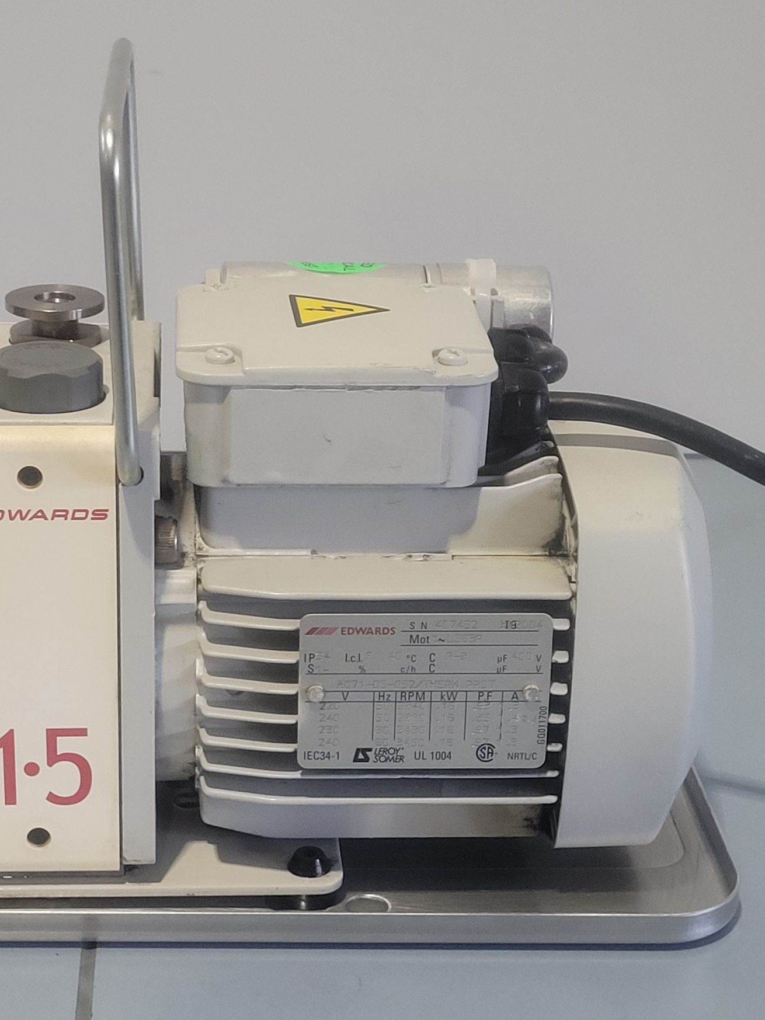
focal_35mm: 36
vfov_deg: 51.3
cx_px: 231
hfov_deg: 39.0
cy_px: 527
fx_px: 1061
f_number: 1.8
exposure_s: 1/100
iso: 250
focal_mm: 5.4
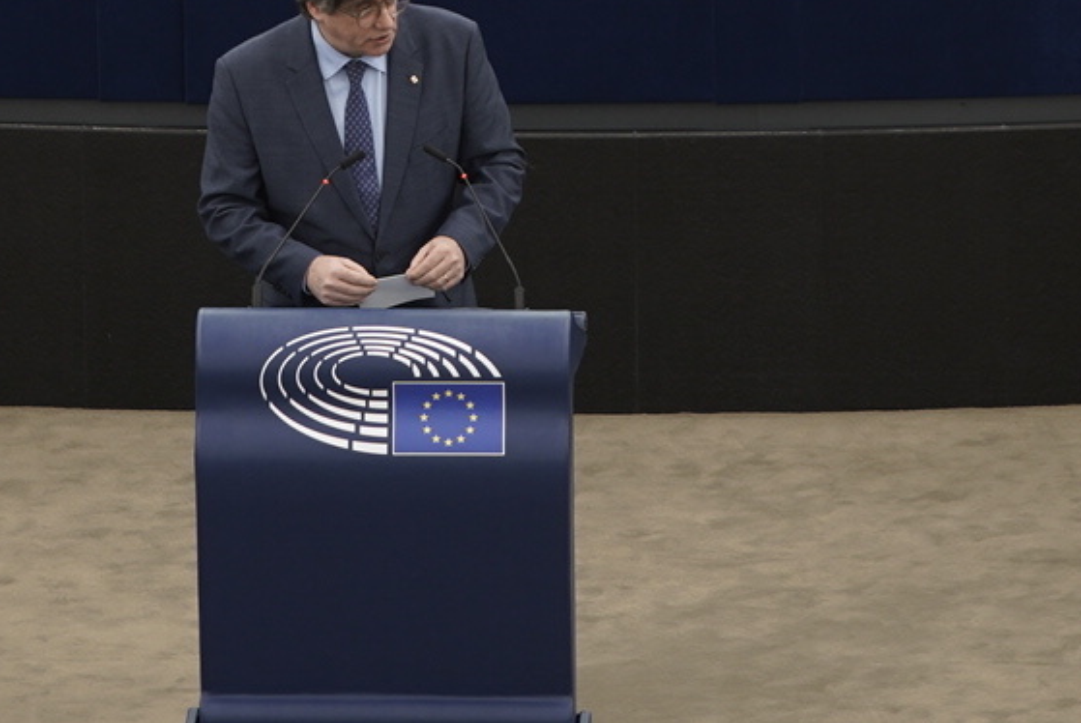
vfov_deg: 2.4
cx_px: 567
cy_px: -207
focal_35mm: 578
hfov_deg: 3.6
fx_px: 17374
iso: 800
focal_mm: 200
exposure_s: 1/125
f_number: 3.2
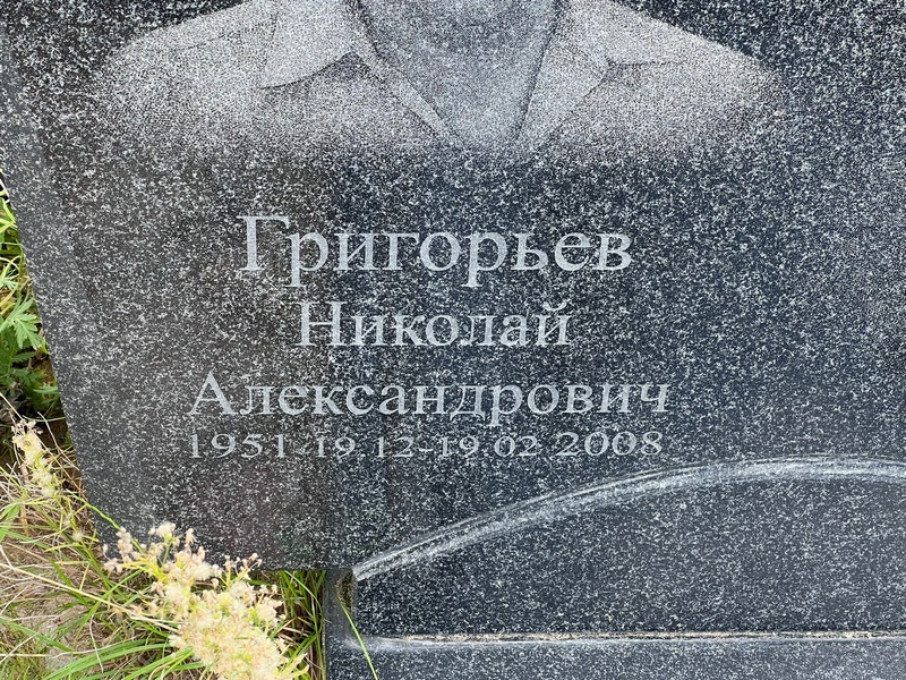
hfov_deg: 25.3
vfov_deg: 19.1
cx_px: 453
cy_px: 340
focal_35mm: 77
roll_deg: +2.4
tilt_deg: -40.9
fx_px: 2015
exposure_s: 1/99
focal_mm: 9
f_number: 2.8
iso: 50
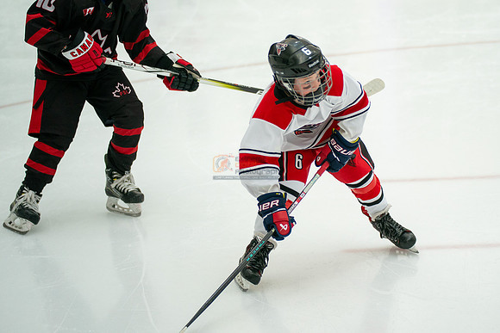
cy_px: 126
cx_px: 311
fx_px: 2076
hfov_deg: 13.7
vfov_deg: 9.2
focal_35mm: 149
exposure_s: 1/3200
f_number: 3.2
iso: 1600
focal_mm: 120
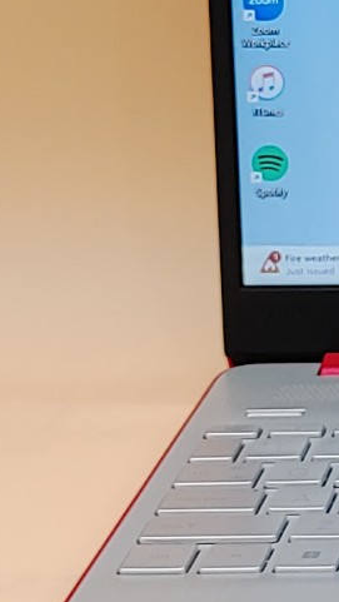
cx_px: 832
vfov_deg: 14.3
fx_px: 2394
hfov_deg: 7.5
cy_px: 203
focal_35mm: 150
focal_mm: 4.36
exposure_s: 1/64
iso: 50
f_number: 1.8
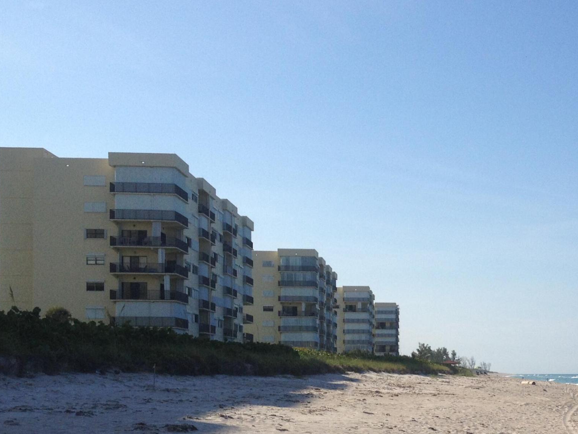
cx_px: 500
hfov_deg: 28.5
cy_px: 354
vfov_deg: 21.9
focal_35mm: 66
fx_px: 1102
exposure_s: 1/2907
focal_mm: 4.28
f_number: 2.4
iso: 50
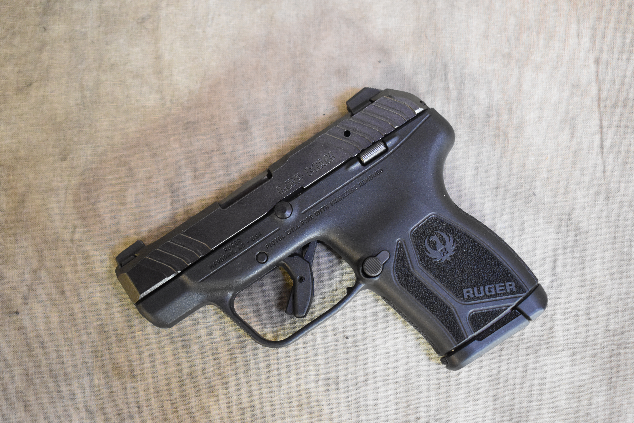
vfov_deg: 25.8
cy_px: 212
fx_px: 925
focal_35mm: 52
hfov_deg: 37.9
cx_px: 317
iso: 3200
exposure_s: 1/15
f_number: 4.5
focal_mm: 35
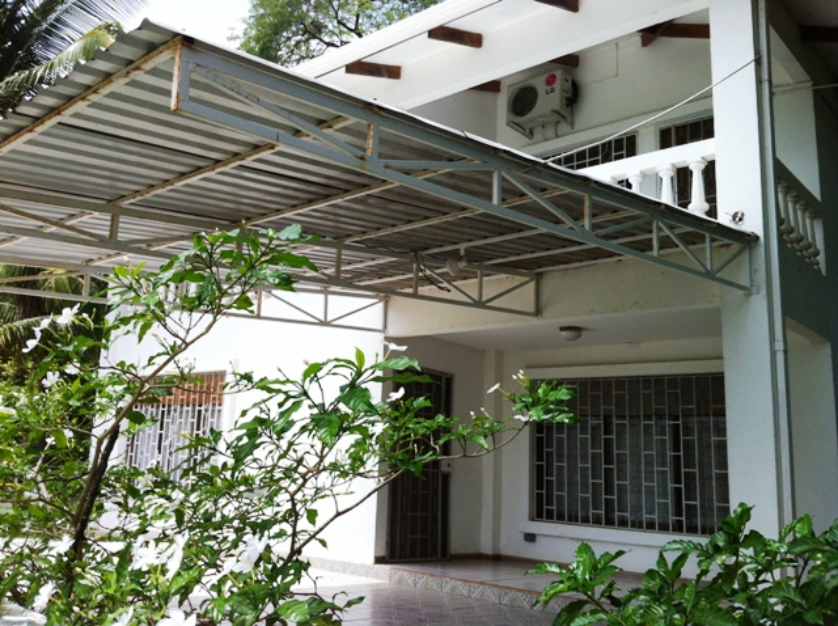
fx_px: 846
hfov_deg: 52.7
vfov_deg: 40.6
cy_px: 313
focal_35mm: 35
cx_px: 419
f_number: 2.8
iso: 80
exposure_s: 1/815
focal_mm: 3.85
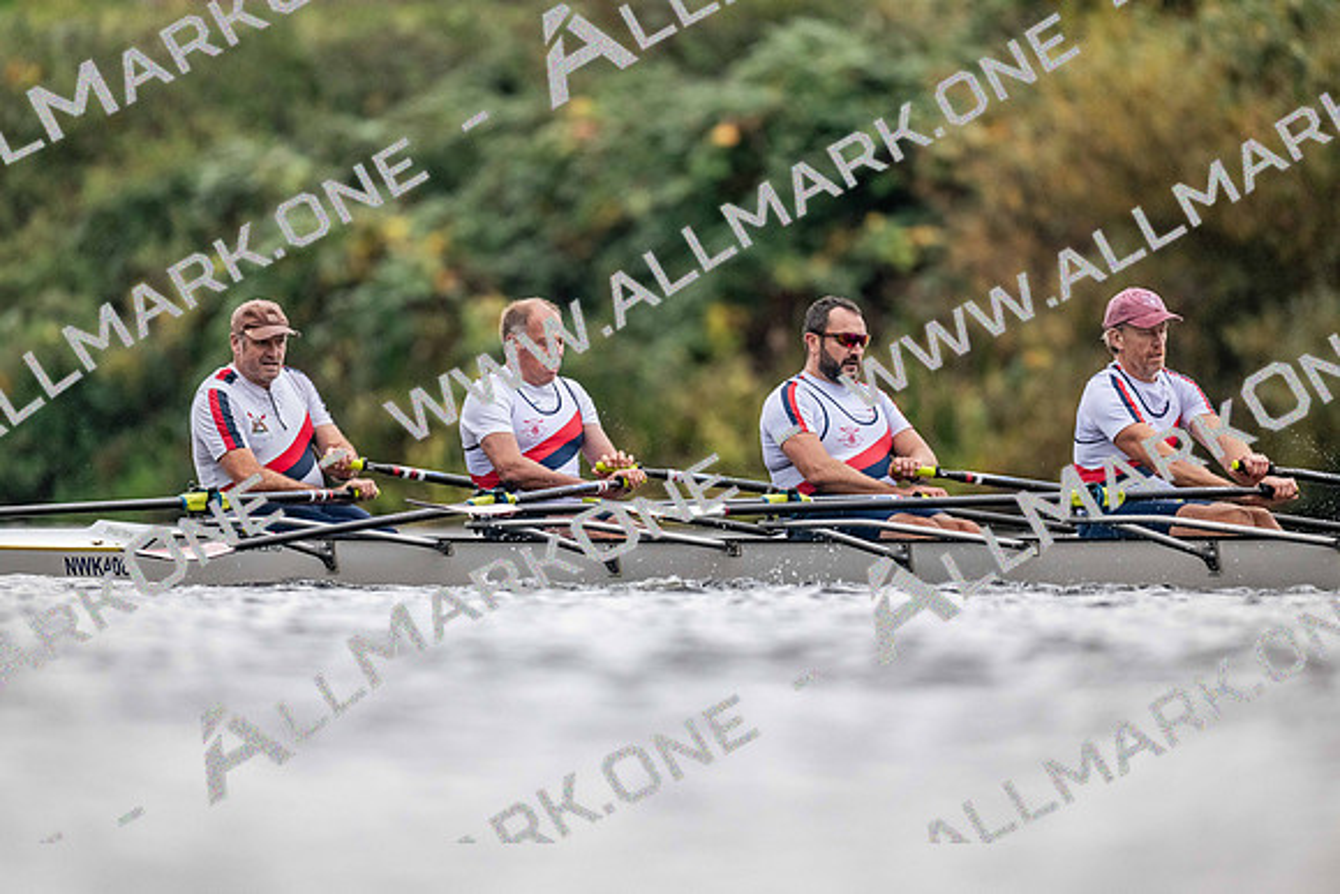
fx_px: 22338
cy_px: 447
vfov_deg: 2.3
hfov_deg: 3.4
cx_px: 670
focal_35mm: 600
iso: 2800
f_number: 4
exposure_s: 1/2500
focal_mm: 600
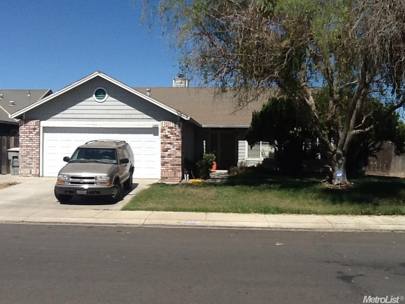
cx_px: 202
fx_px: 515
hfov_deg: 42.9
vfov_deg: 32.9
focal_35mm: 44
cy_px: 152
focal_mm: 2.03
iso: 40
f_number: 2.4
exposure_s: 1/1783
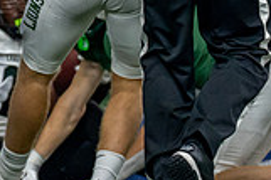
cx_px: -285
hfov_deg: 1.8
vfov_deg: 1.2
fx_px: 8798
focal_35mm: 1170
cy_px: -92
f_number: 2.8
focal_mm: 200
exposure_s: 1/1000
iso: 1600
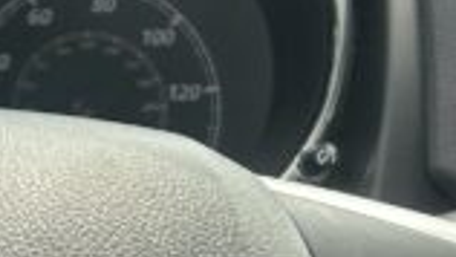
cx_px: -95
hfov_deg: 11.5
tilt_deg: -24.6
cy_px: 358
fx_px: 2226
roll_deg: +0.3
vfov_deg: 6.5
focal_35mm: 184
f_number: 1.5
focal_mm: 5.7
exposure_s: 1/359
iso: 50
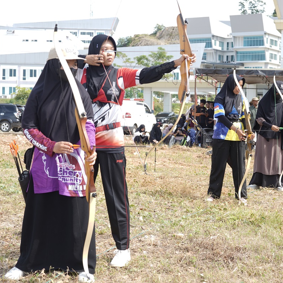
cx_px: 205
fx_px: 712
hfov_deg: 22.3
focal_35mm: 77
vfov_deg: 22.5
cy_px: 141
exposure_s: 1/100
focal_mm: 60
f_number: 5.6
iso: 64
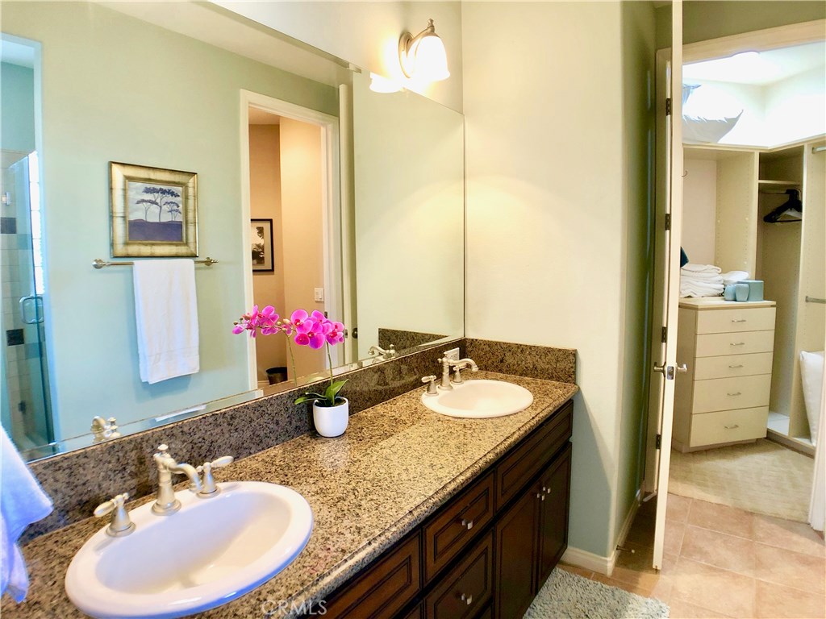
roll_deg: +0.8
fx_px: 668
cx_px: 413
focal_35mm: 28
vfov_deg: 49.7
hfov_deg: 63.4
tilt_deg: -5.2
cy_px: 310
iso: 40
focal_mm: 3.99
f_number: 1.8
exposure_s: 1/15
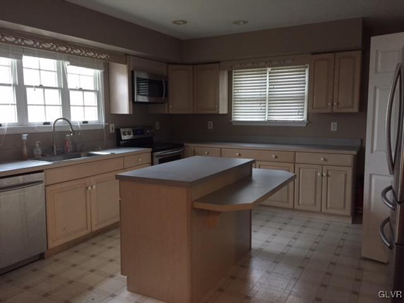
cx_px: 202
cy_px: 152
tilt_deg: -6.2
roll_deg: -0.2
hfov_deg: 61.7
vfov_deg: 48.2
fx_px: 338
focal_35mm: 29
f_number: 2.2
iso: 250
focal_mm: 4.15
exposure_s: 1/30
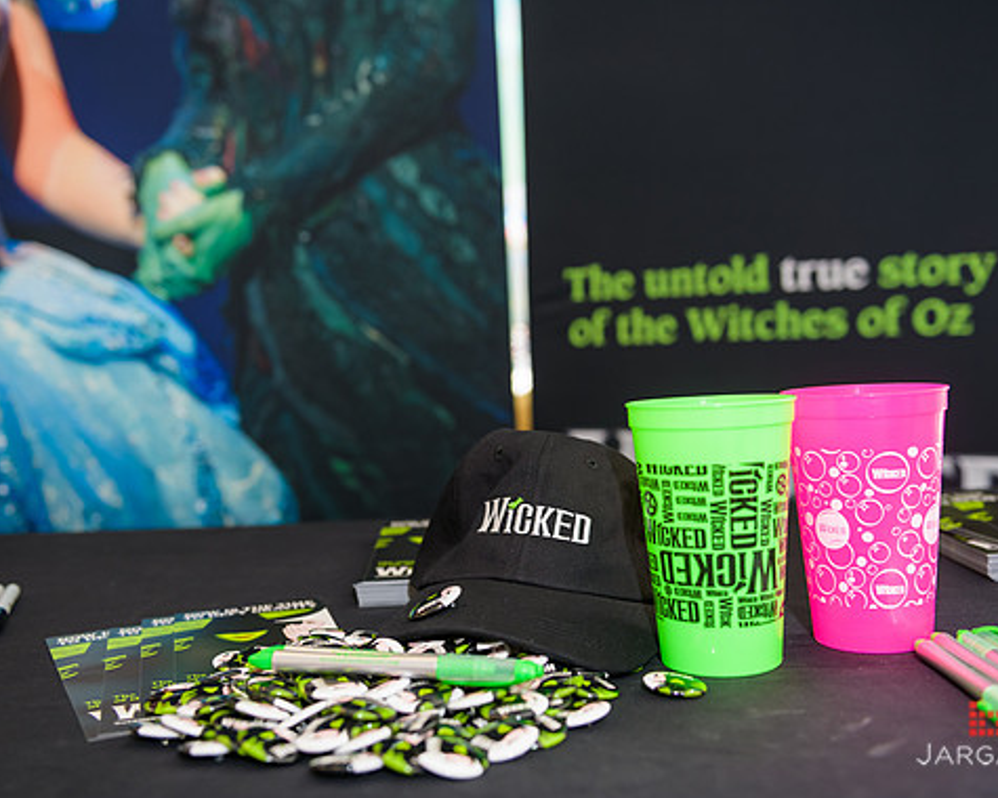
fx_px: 1152
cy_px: 404
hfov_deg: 46.8
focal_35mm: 39
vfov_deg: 38.2
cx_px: 508
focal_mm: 34
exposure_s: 1/125
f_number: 3.2
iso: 400
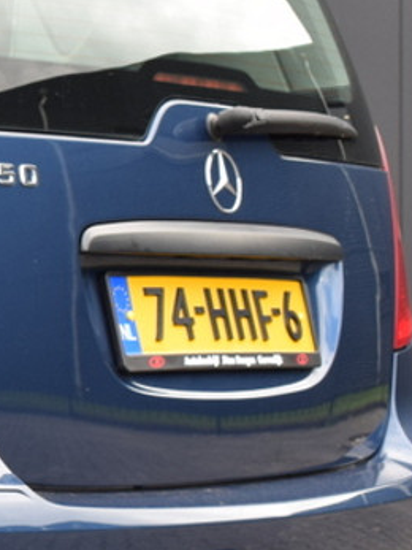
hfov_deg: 8.1
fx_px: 2683
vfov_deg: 11.7
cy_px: 264
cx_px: -559
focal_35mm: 169
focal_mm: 29
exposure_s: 1/160
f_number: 6.3
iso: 400
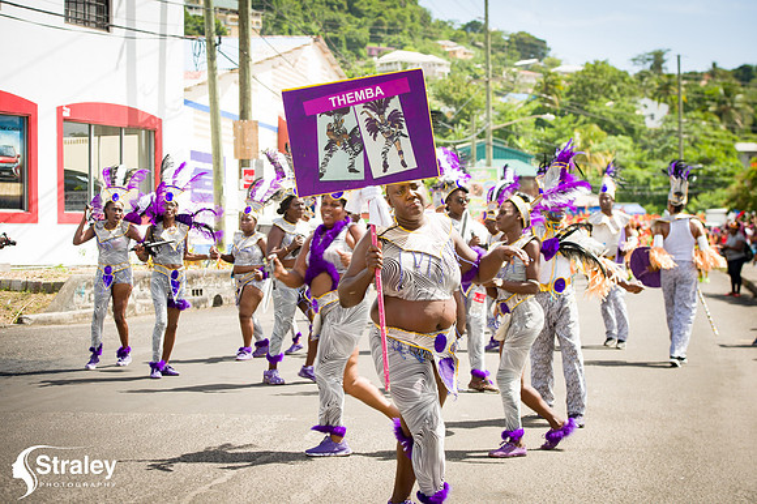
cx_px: 378
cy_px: 252
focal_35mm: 70
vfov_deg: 19.4
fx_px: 1471
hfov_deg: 28.9
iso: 100
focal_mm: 70
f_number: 6.3
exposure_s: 1/160
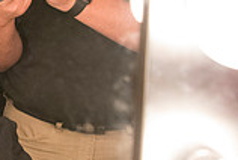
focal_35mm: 88
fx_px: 583
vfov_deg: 15.5
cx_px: -124
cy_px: 26
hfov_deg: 19.8
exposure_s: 1/1250
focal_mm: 24
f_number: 2.8
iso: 8000
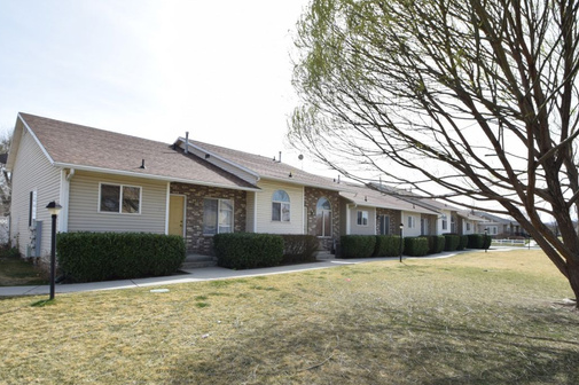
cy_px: 226
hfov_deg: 86.9
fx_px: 305
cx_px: 289
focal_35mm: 19
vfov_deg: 64.0
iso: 200
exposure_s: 1/200
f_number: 10
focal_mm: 10
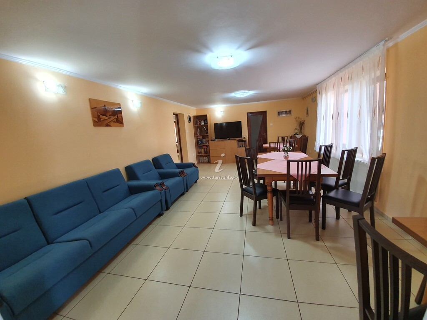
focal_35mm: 13
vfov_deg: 89.9
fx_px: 160
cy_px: 160
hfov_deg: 106.2
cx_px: 214
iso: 160
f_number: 2.2
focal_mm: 1.8
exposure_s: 1/50
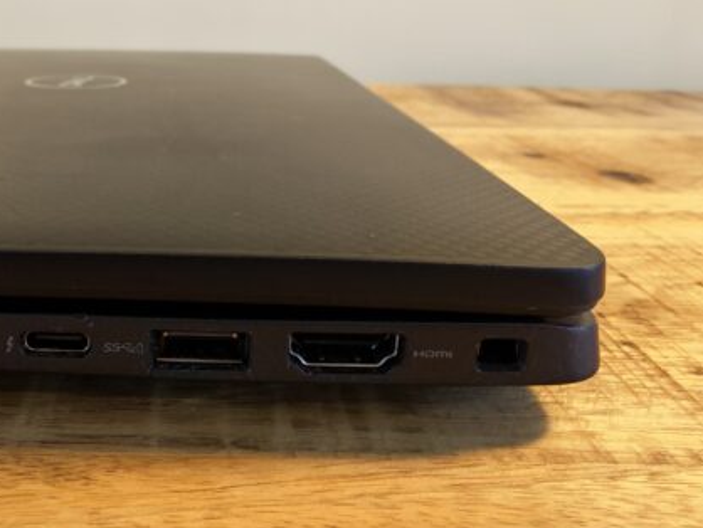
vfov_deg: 42.8
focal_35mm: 33
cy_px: 319
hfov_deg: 54.0
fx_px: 671
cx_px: 224
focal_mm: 1.82
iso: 160
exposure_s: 1/50
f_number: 2
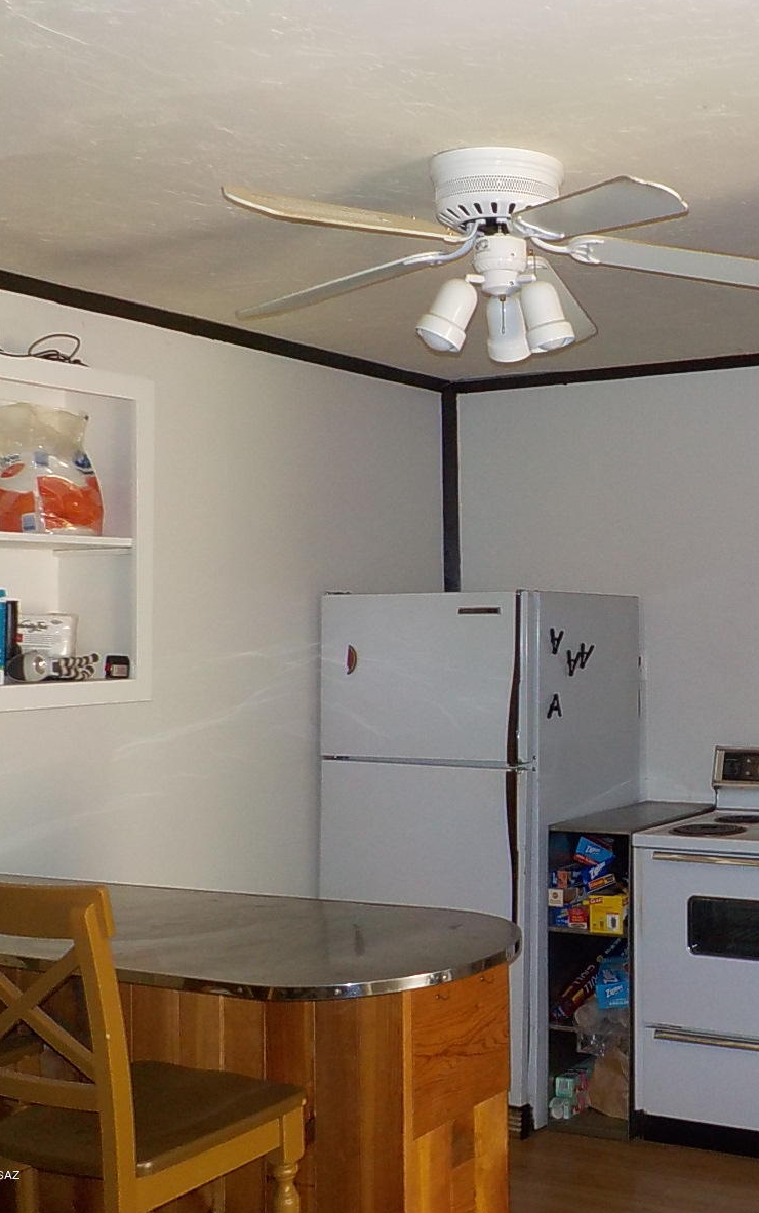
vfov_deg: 46.2
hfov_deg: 28.2
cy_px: 601
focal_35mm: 43
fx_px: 1422
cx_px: 744
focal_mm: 4.1
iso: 200
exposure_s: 1/30
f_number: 3.3
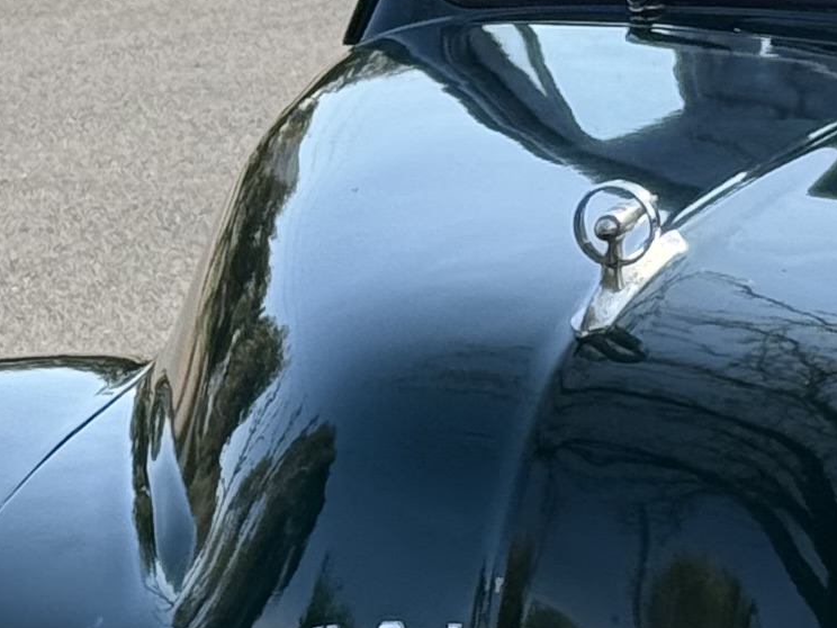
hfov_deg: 7.6
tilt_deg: -10.8
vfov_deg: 5.7
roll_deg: -0.4
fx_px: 6287
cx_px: 950
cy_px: 541
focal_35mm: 260
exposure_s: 1/1642
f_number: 1.78
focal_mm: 6.76
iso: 100
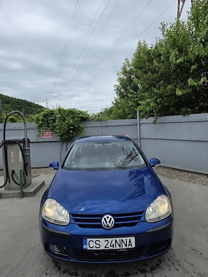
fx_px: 184
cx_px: 104
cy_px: 138
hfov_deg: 58.9
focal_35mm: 23
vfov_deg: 73.9
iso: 80
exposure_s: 1/10000
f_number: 1.7
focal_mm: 6.3
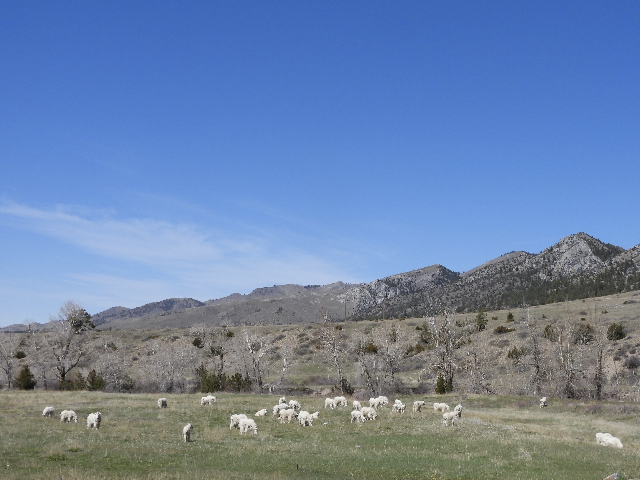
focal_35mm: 40
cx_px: 320
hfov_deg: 46.8
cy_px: 240
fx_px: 740
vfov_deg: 36.0
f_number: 3.5
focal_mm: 7.1
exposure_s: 1/2000
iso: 100
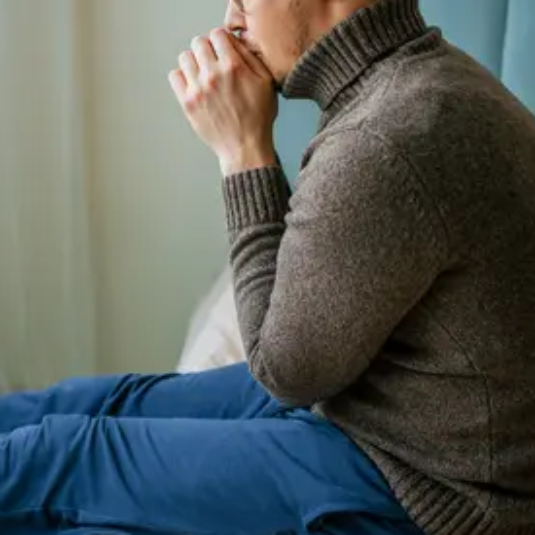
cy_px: 226
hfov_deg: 26.1
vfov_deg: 26.5
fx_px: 1137
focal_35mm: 65
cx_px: 115
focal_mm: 35
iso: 250
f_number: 2
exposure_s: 1/125
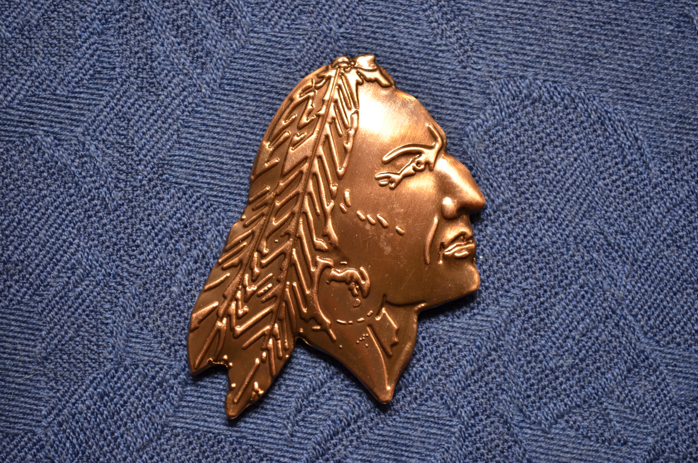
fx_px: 1596
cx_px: 349
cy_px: 232
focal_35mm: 82
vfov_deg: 16.5
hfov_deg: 24.7
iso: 160
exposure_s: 1/4
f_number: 8
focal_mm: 55
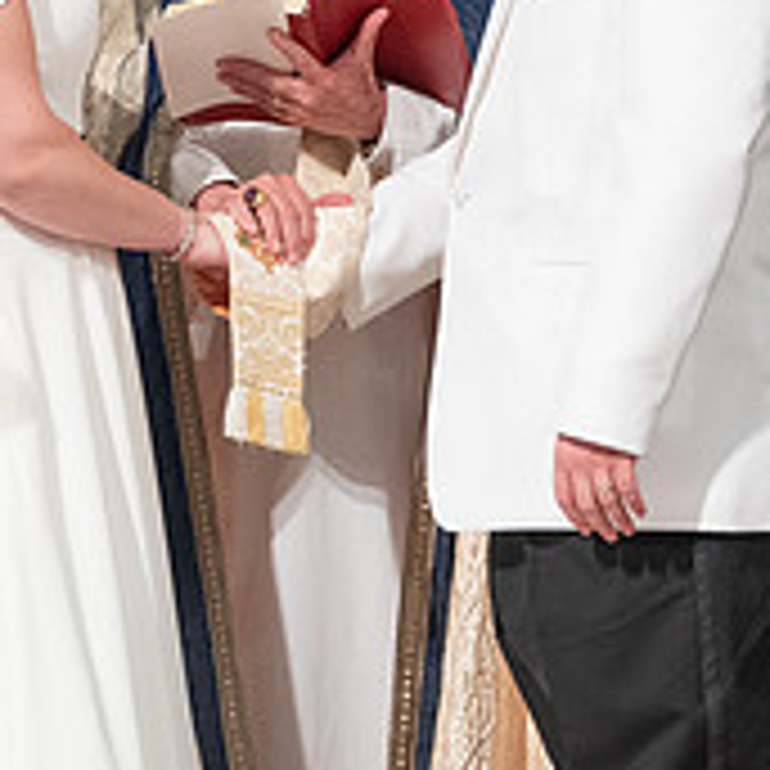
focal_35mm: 654
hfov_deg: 2.7
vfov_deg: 2.7
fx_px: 16459
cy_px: -91
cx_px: 335
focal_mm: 198
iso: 2000
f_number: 4
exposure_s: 1/100
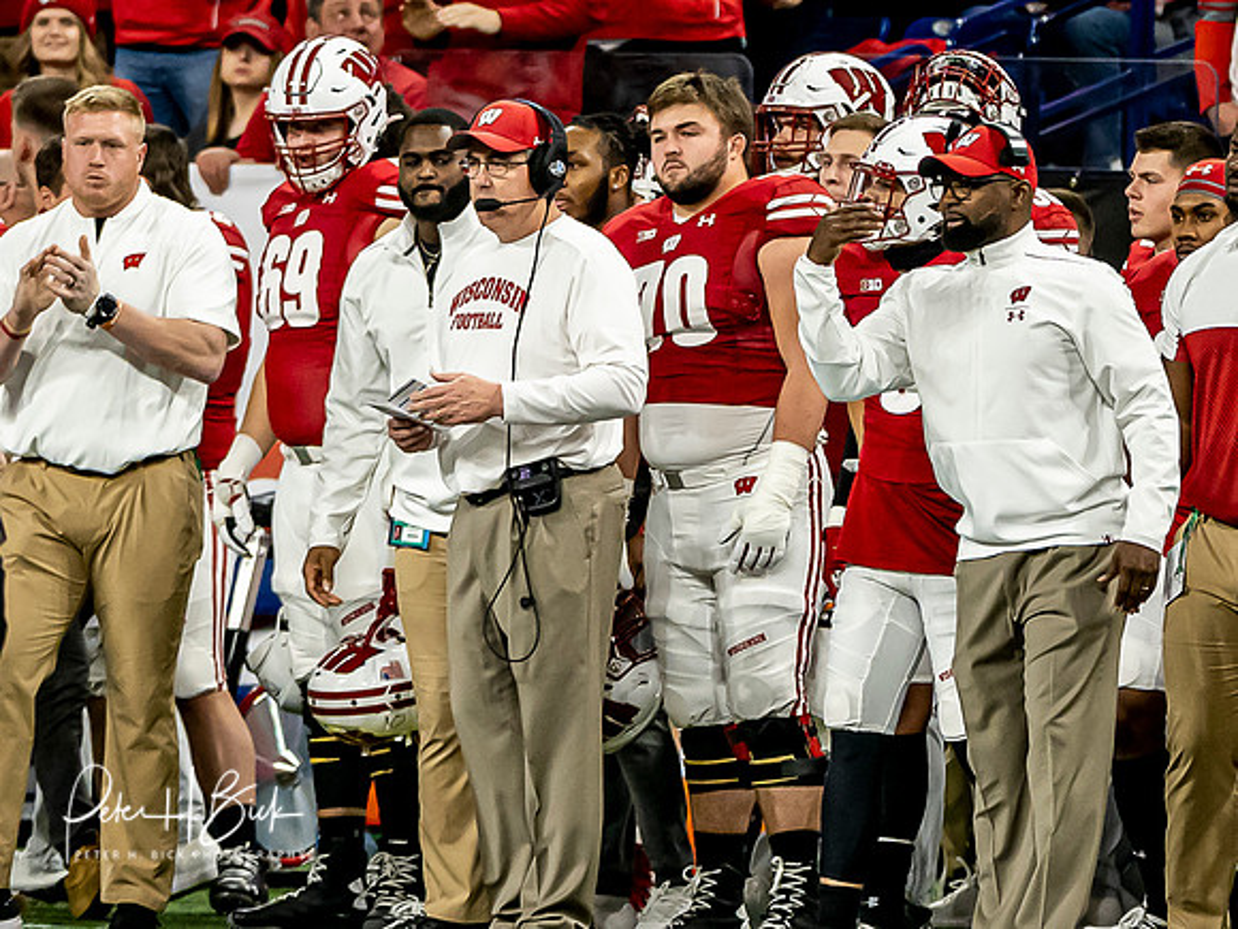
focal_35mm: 1022
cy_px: 496
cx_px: 606
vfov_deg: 1.5
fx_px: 36558
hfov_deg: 1.9
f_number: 2.8
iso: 1250
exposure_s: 1/1000
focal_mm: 200
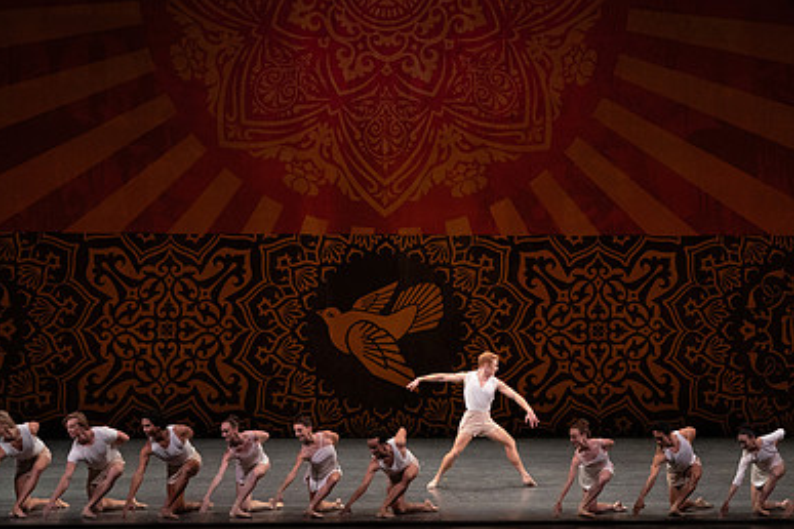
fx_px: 3308
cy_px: 214
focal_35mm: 150
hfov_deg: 13.7
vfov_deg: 9.1
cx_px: 486
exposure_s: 1/400
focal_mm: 100
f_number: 10
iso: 5000
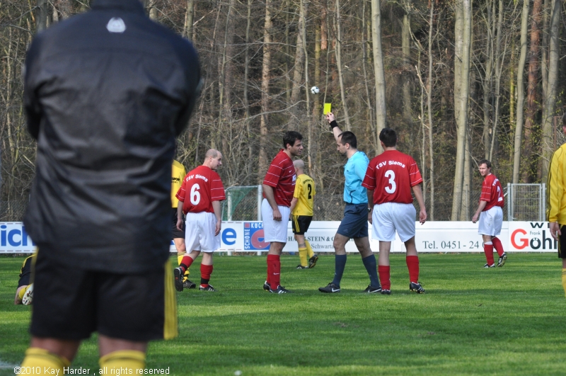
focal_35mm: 255
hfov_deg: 8.1
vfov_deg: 5.4
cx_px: 283
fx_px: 4003
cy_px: 188
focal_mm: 170
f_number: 9
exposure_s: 1/1000
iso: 800
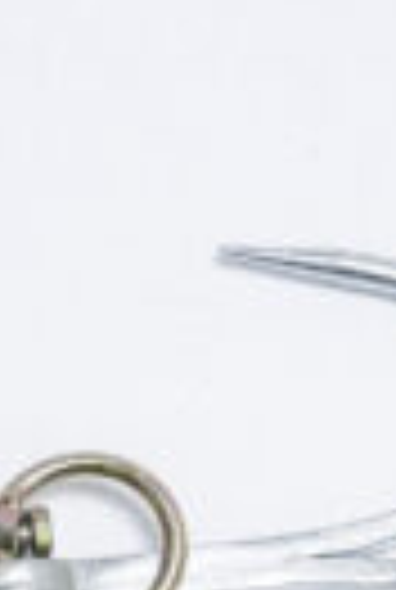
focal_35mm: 229
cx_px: -9
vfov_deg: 8.9
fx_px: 3758
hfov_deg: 6.0
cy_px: 520
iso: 3200
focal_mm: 70
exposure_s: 1/200
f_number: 9
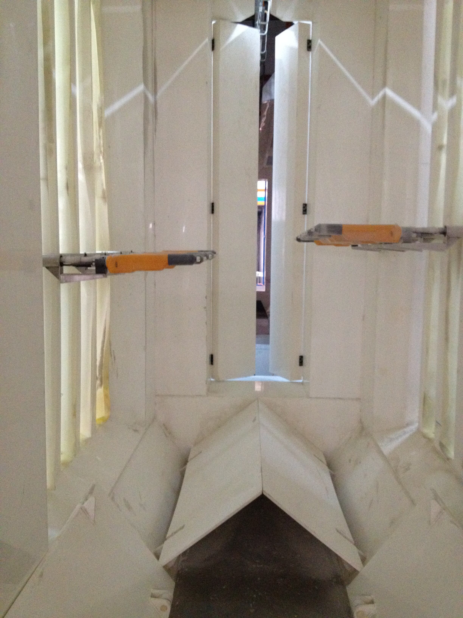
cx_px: 232
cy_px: 309
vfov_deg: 52.6
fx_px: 624
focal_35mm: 35
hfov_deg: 40.7
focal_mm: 4.28
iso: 400
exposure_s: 1/15
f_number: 2.4
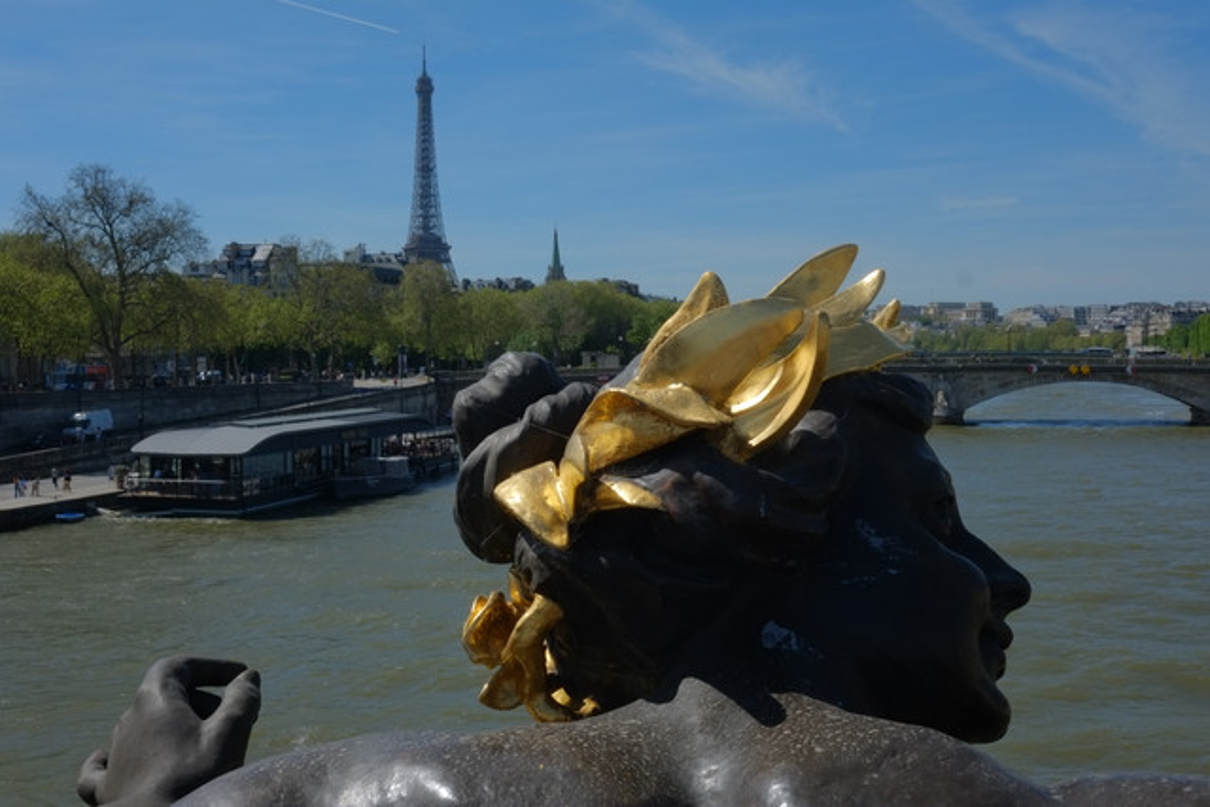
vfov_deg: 32.6
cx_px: 605
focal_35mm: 41
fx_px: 1378
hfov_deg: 47.4
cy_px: 404
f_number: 13
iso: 200
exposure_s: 1/350
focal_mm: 27
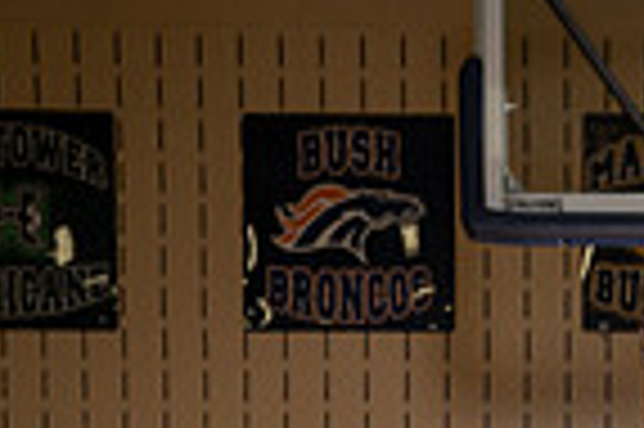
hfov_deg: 18.7
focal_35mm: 107
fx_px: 1912
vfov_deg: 11.0
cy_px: 1000
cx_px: 626
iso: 640
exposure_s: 1/250
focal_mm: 34
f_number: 5.6
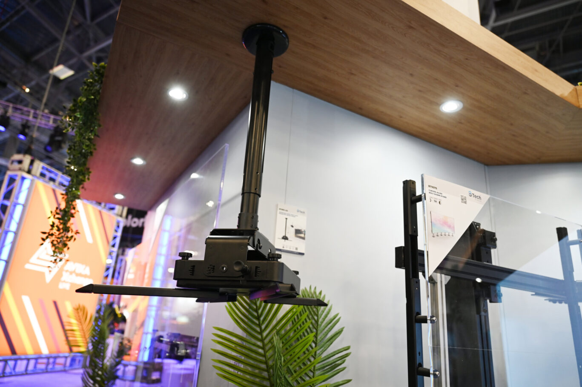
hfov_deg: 71.5
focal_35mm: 25
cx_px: 291
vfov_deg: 51.2
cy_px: 194
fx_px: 404
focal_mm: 25
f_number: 2.8
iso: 640
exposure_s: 1/125
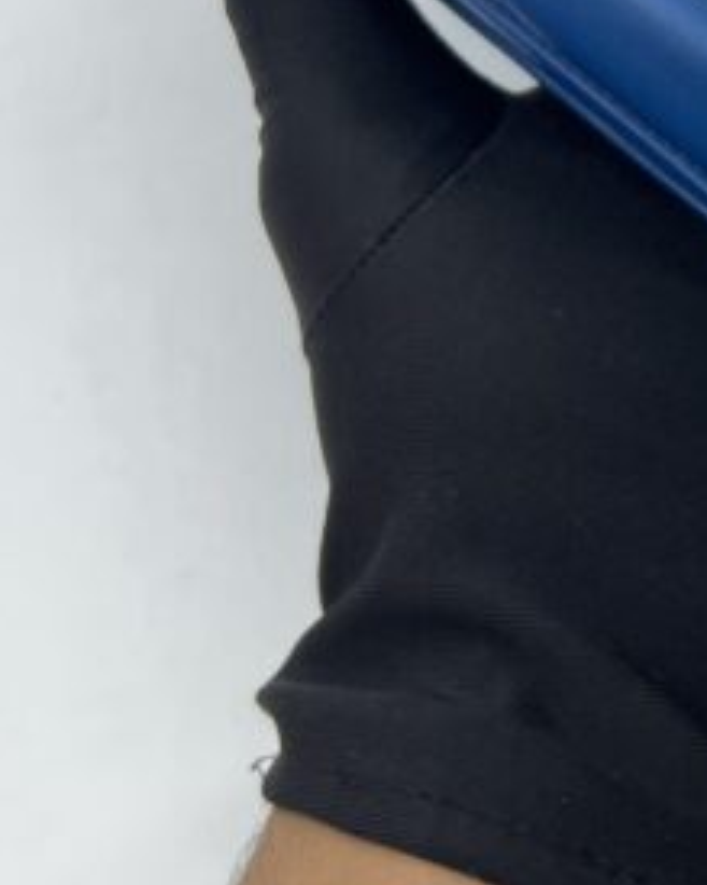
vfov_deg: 19.5
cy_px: -42
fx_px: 2486
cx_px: 1104
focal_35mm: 95
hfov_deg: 14.9
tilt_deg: -48.2
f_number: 1.5
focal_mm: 5.7
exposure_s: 1/100
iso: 50
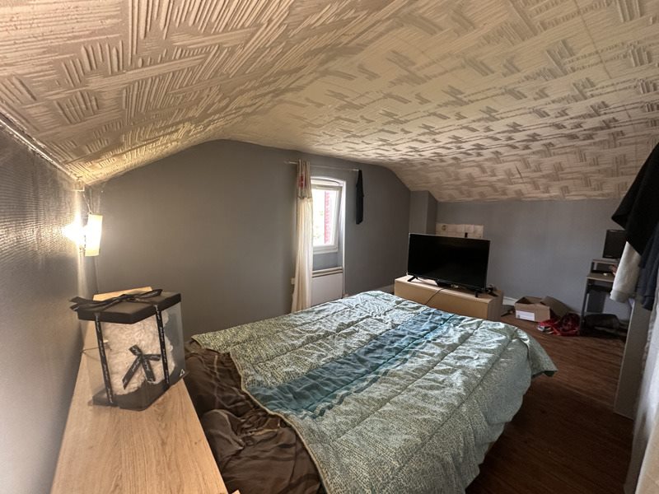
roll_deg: -0.8
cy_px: 247
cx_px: 330
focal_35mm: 14
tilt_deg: -9.9
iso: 320
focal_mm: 2.22
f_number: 2.2
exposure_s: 1/50
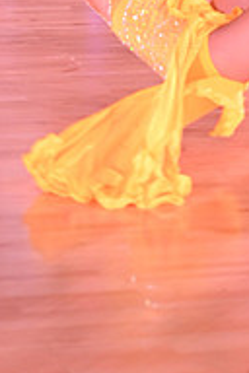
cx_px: 264
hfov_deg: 6.5
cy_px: -161
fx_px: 2199
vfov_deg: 9.5
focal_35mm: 212
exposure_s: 1/200
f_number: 5
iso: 2000
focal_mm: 70
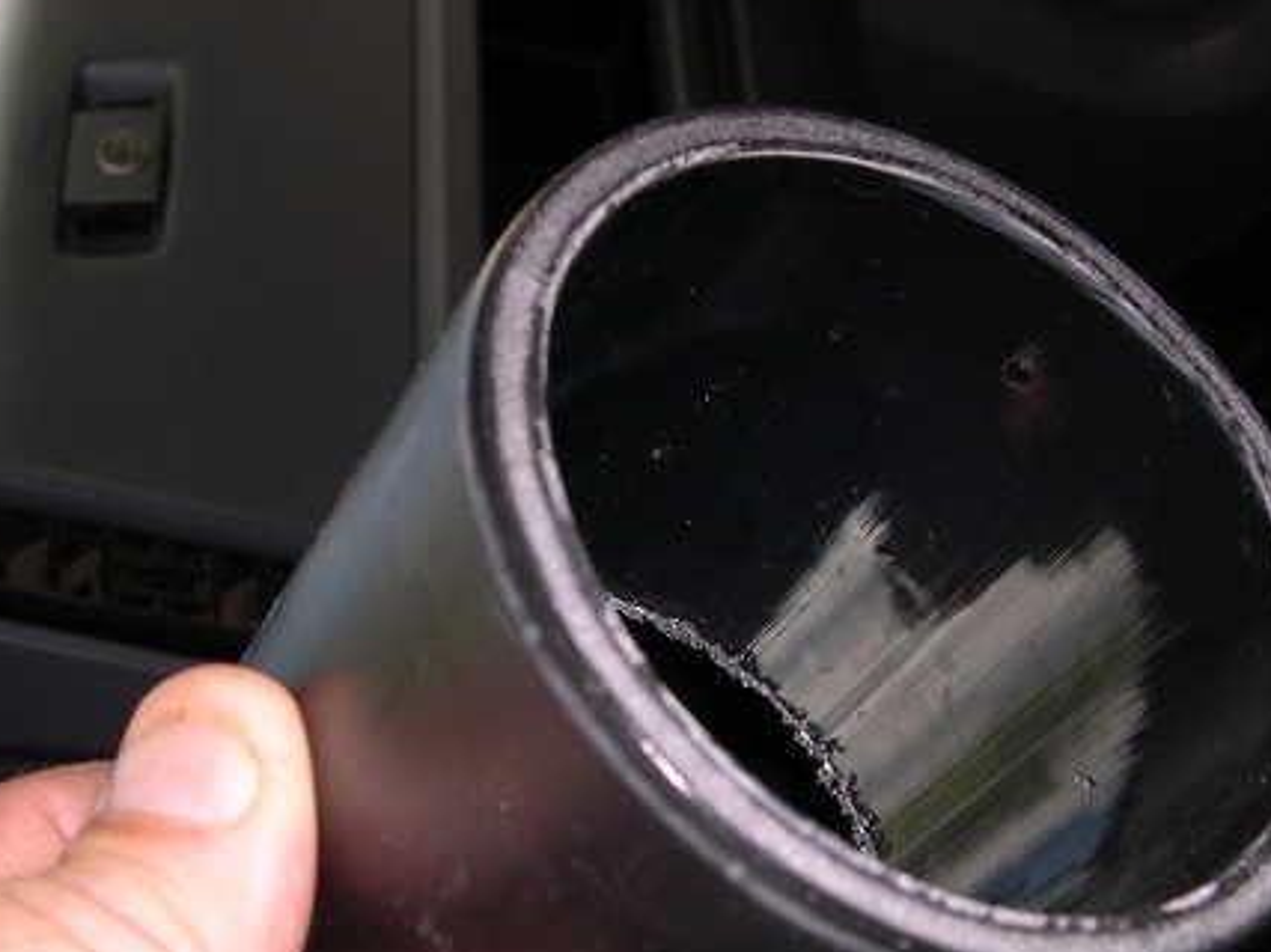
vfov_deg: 25.5
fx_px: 2092
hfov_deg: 33.8
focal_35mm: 57
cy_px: 640
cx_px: 619
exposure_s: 1/30
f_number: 7.6
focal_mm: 8
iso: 100
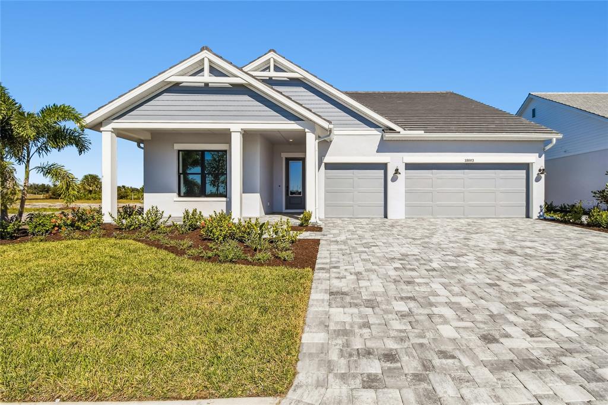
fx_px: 253
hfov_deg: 100.4
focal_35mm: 15
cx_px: 304
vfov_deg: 77.3
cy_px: 202
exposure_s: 1/2500
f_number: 7.1
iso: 100
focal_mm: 10
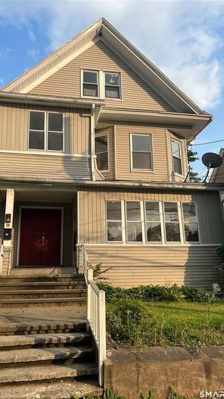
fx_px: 306
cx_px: 101
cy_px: 204
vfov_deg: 66.1
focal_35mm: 29
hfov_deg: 40.1
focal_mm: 5.7
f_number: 1.5
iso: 50
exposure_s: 1/1779
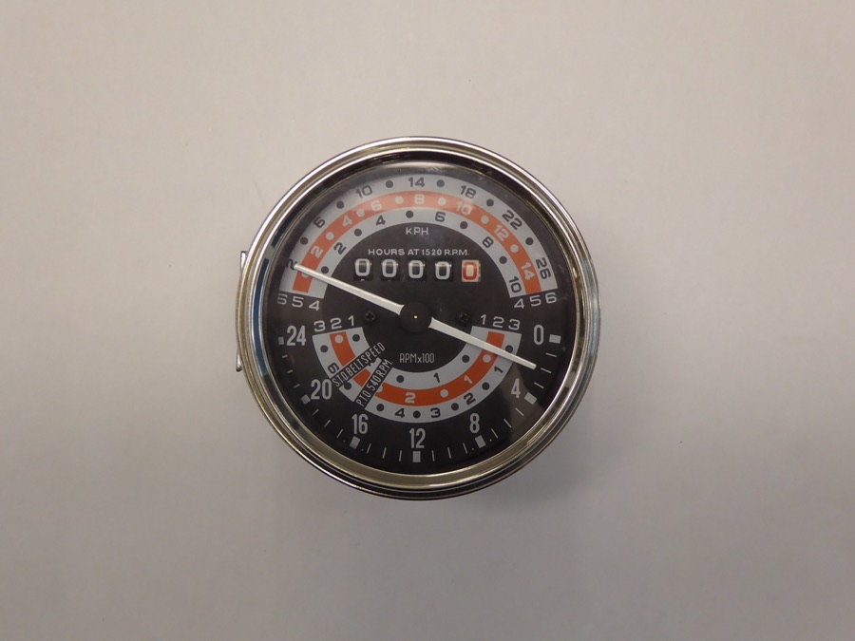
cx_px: 428
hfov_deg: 32.2
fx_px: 1482
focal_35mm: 60
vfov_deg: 24.4
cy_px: 320
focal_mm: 10.3
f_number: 4.2
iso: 400
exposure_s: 1/60
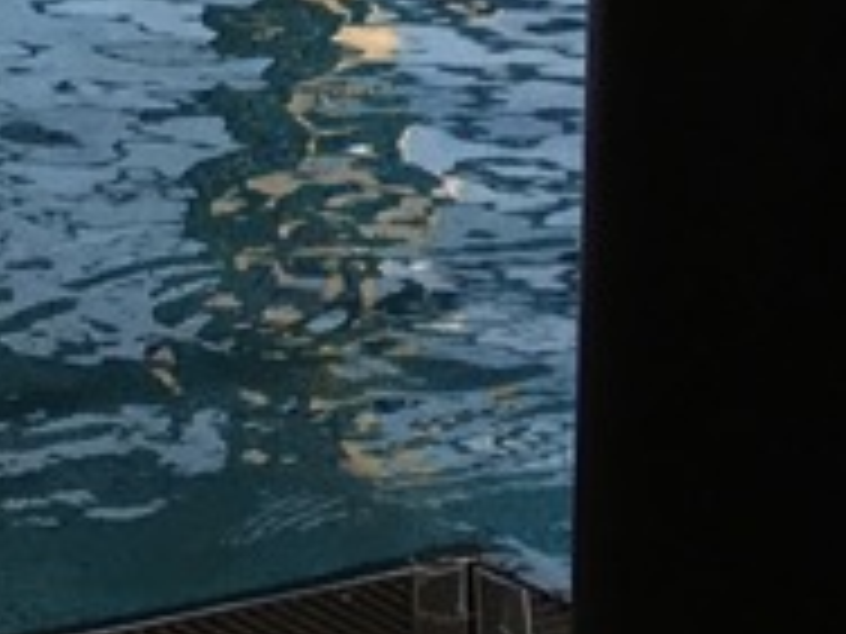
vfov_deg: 6.0
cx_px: -1629
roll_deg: +0.0
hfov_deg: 7.6
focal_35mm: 232
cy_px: -1225
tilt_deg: -4.0
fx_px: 5670
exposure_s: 1/100
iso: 25
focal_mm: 4.15
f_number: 2.2
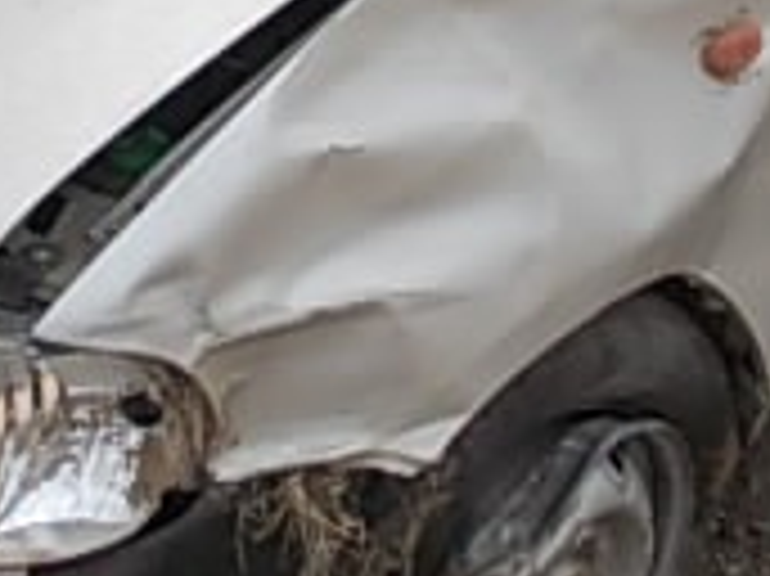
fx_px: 2334
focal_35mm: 105
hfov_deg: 18.7
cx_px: 329
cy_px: -58
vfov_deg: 13.8
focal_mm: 4
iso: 80
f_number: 5.4
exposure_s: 1/200
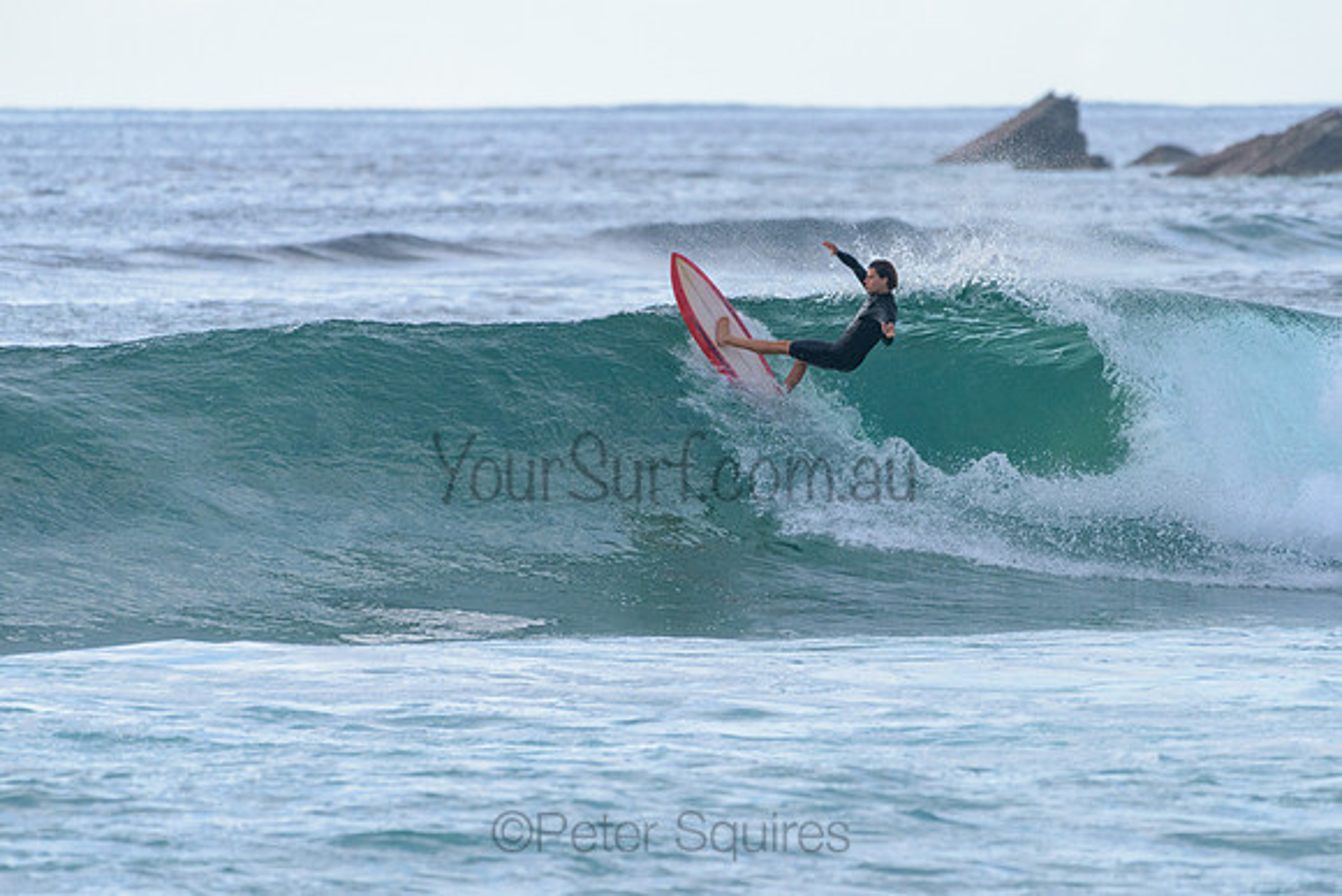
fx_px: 22869
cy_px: 466
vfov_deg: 2.2
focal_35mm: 613
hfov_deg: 3.4
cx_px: 771
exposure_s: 1/2000
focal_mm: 500
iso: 1000
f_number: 5.6
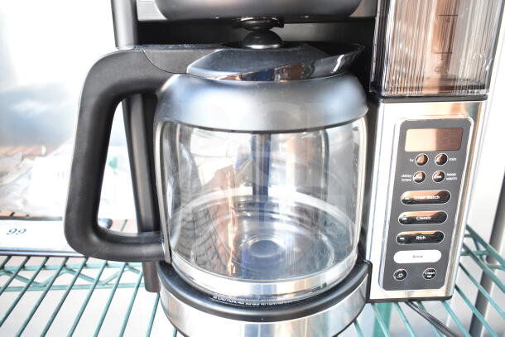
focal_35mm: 30
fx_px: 421
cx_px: 252
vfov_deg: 43.6
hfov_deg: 61.9
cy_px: 168
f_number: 4
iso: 1600
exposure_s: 1/60
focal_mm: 20
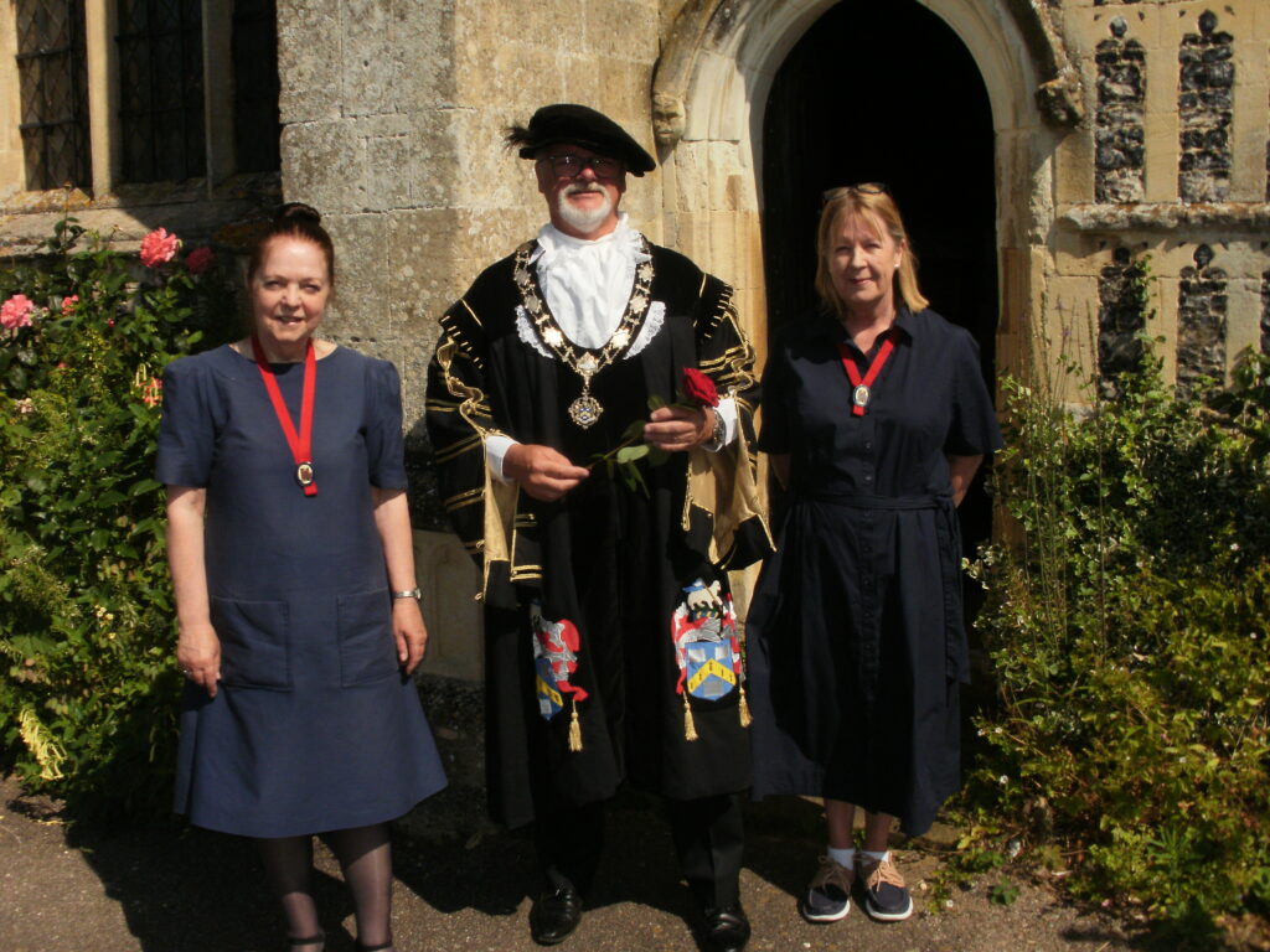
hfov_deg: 51.4
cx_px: 635
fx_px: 1321
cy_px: 476
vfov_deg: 39.7
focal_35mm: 36
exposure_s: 1/1250
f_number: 5.6
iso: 100
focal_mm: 6.3
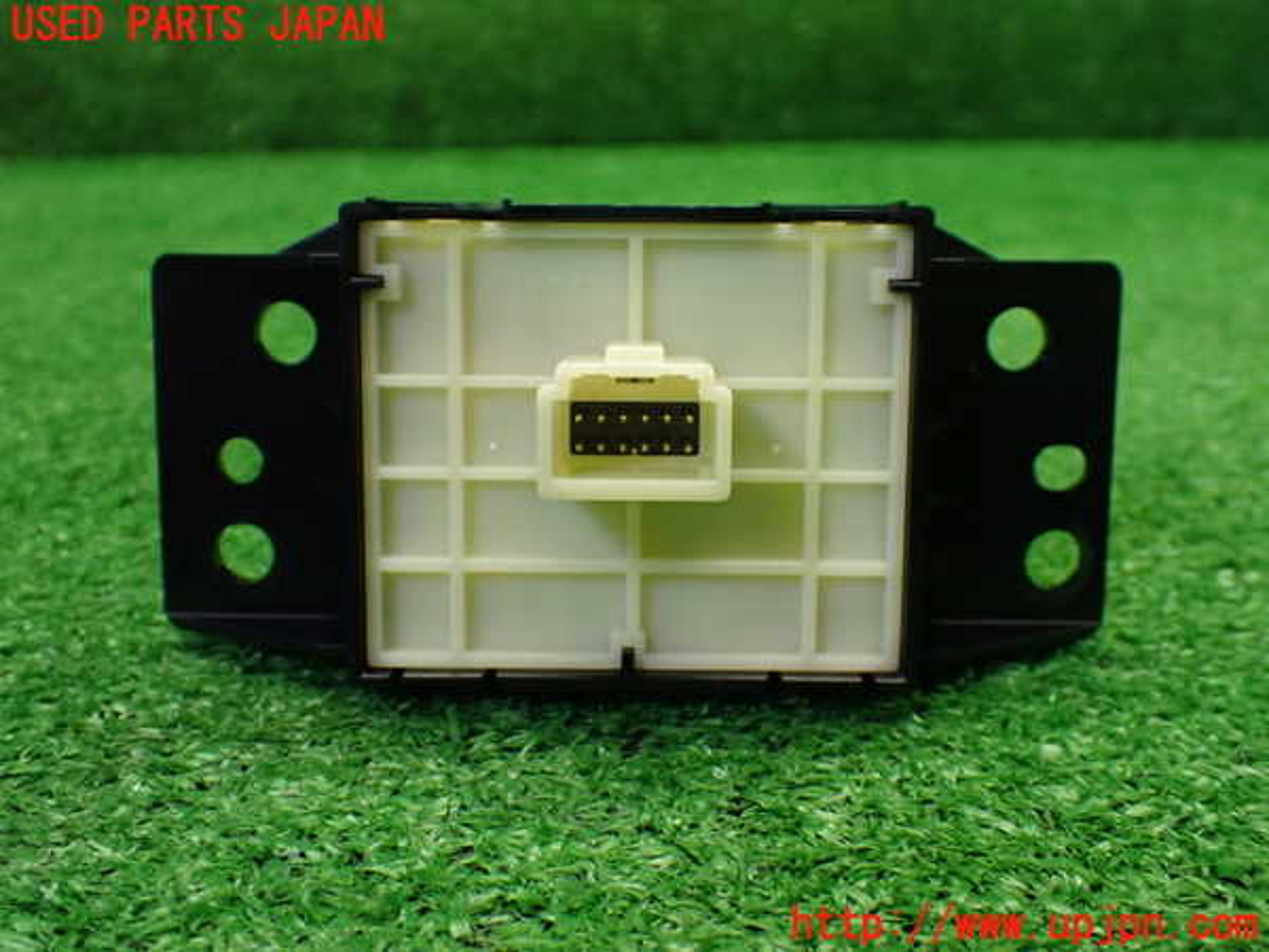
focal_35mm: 38
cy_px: 476
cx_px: 634
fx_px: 1393
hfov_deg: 49.0
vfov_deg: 37.7
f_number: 2.7
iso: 800
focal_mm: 6.83
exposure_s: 1/125
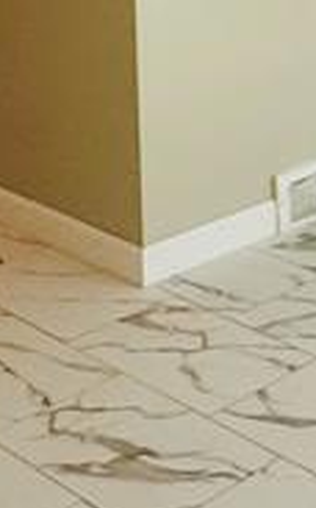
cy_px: -180
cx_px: 723
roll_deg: +0.0
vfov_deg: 22.0
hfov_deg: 12.7
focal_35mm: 83
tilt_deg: -3.7
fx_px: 1146
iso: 250
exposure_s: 1/99
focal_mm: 2.22
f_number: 2.2
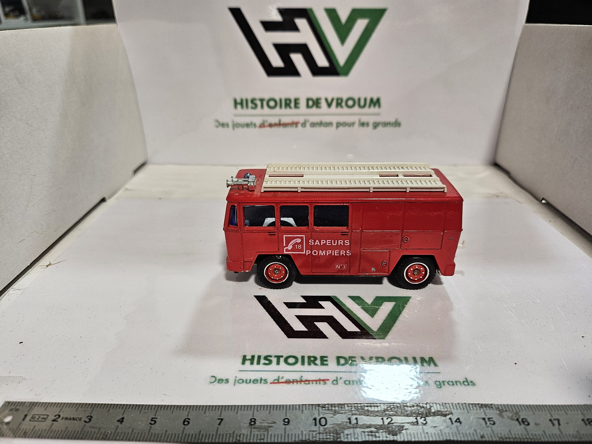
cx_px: 296
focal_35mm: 24
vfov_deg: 56.8
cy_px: 222
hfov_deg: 71.6
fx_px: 410
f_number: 1.8
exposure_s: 1/100
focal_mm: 5
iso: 100
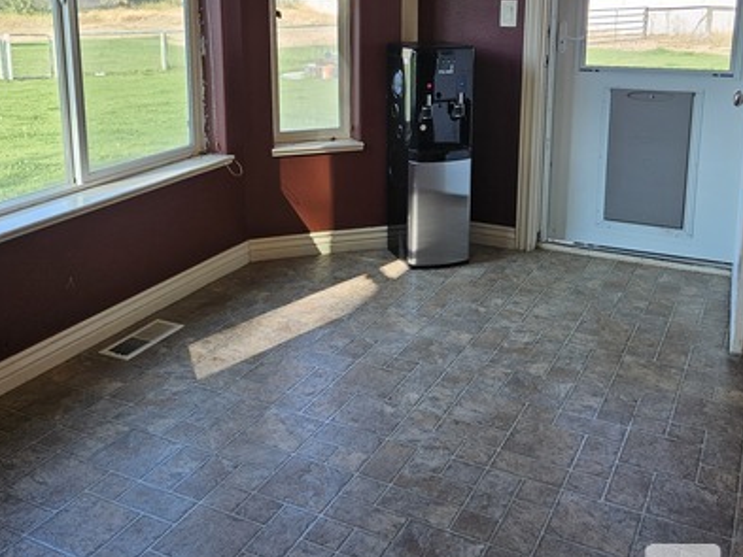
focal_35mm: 39
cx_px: 320
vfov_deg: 36.1
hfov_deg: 47.7
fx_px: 837
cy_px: 147
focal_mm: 5.4
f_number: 1.8
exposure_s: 1/120
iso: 32
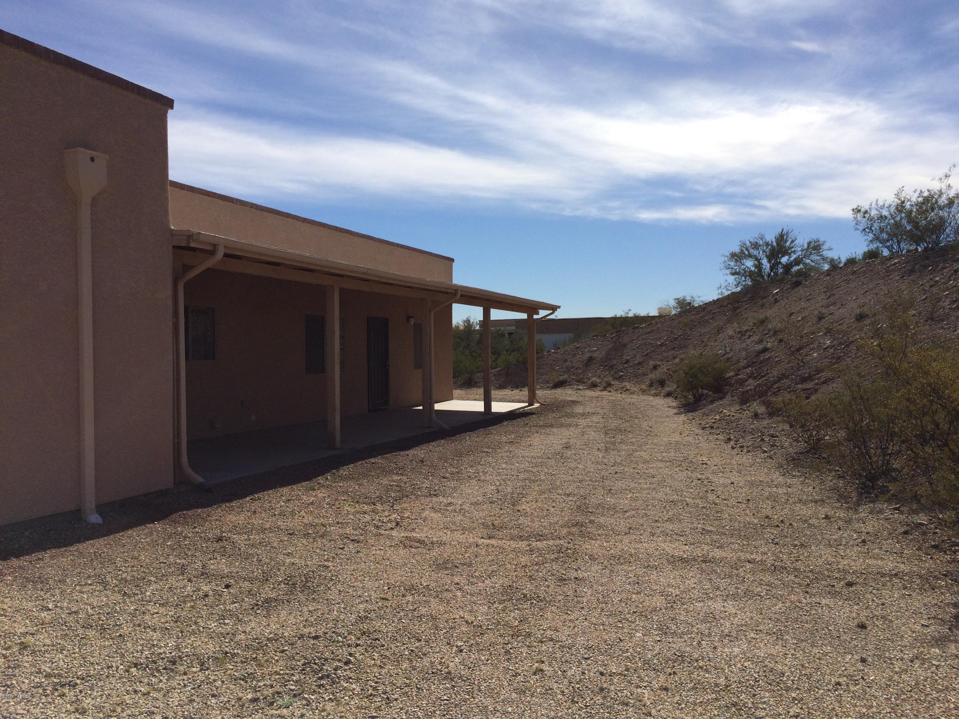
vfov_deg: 48.2
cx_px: 480
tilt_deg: +0.0
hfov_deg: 61.7
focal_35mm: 29
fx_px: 803
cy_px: 360
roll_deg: +1.3
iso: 40
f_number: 2.2
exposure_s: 1/5882
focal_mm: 4.15
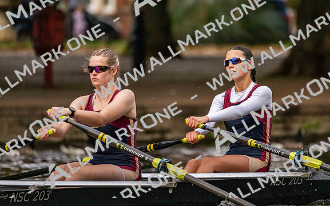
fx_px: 3688
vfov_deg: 3.2
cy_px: 100
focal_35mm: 410
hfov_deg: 5.1
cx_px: 165
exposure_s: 1/2500
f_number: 4.5
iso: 2800
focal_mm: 400
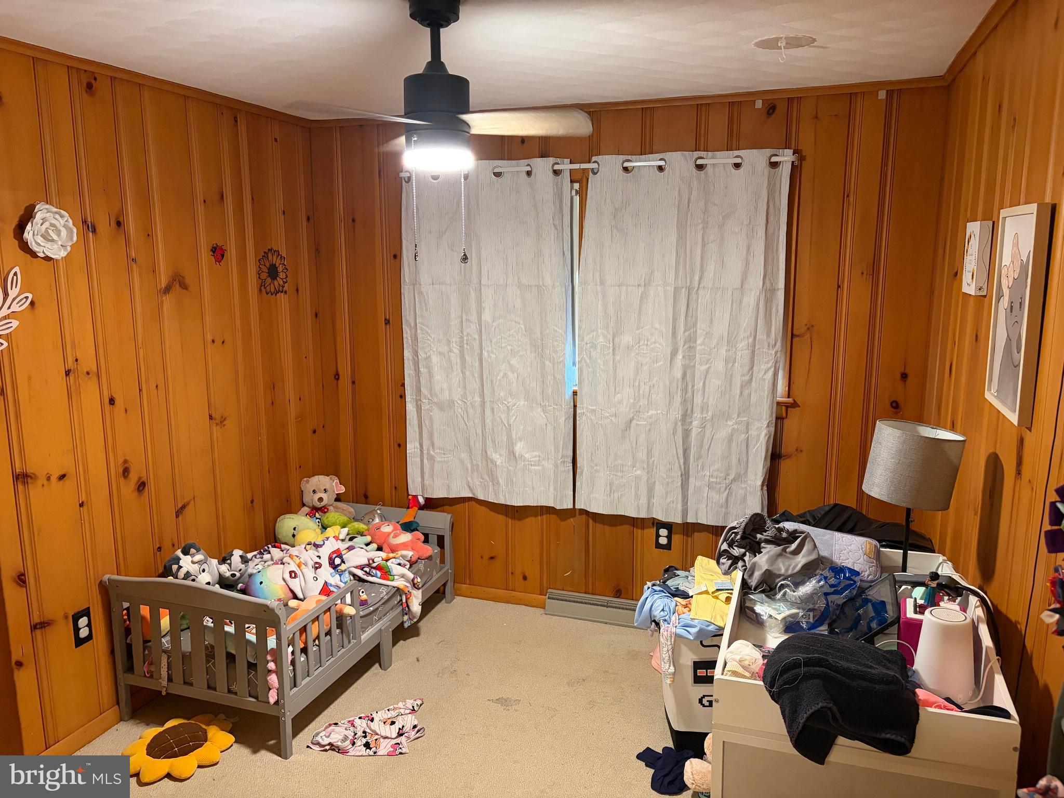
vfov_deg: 53.1
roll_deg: +1.5
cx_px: 532
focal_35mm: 26
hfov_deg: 67.3
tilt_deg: -9.2
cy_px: 399
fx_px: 799
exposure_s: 1/40
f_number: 1.6
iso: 400
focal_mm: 5.96
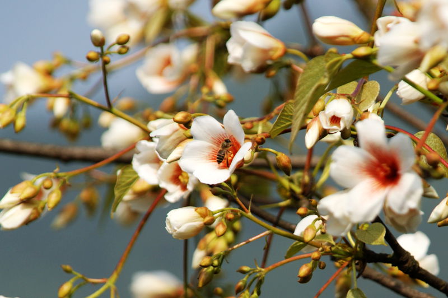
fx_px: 3730
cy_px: 149
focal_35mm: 300
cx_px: 224
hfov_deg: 6.9
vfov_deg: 4.6
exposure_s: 1/500
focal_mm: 200
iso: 100
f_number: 6.3
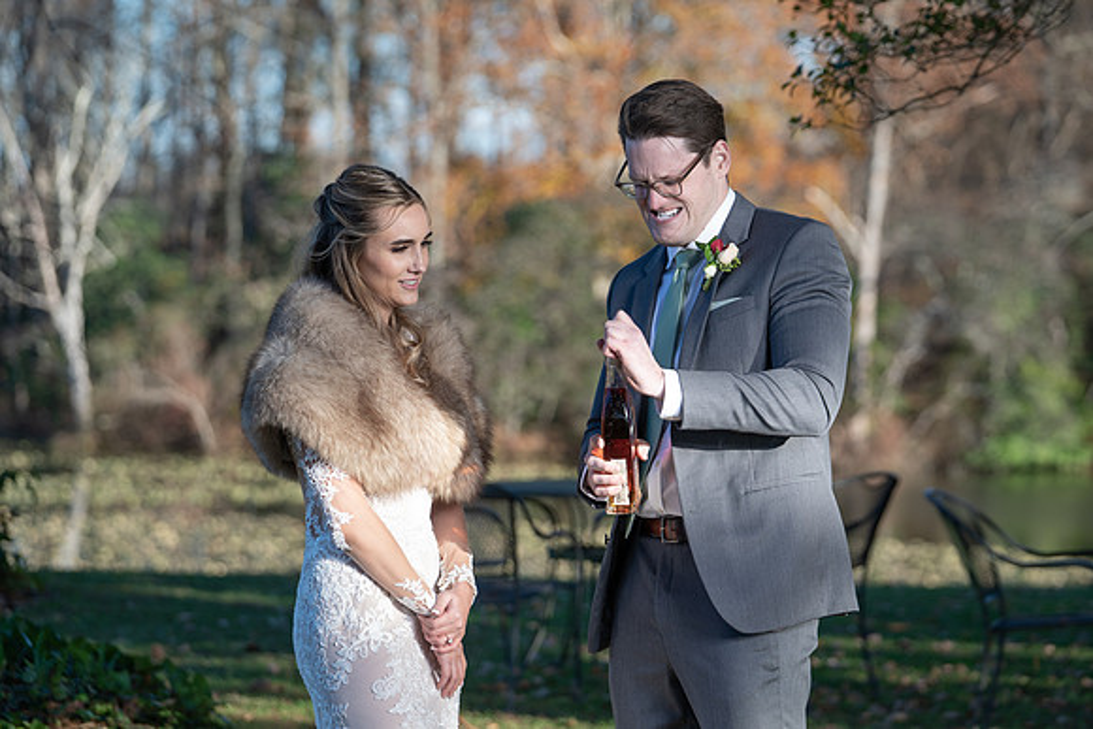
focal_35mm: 147
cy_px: 367
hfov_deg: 13.9
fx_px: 4475
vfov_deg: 9.3
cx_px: 537
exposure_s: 1/250
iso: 50
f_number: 4
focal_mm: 128
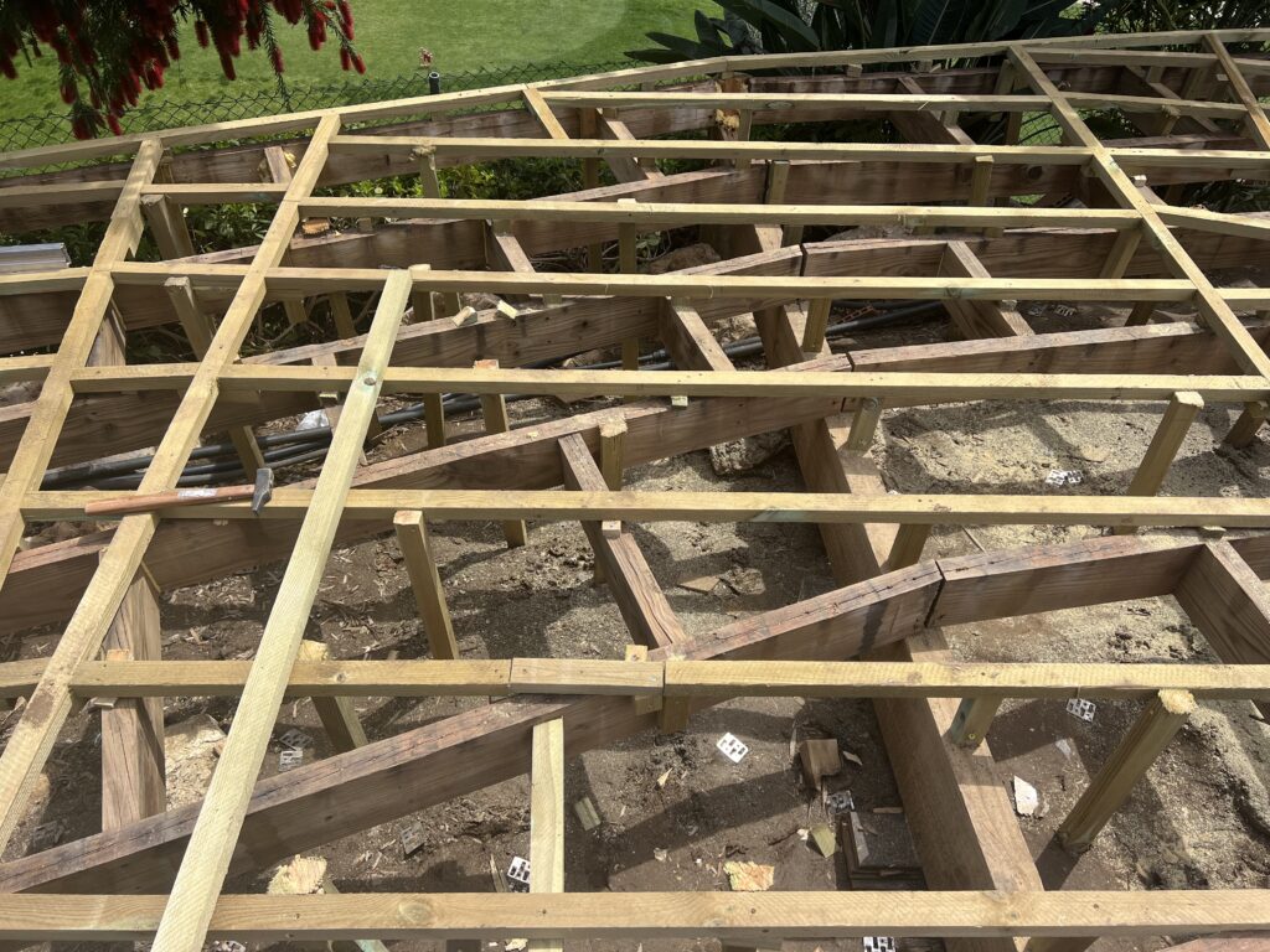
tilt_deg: -45.7
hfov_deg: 67.3
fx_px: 954
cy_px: 476
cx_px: 635
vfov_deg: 53.1
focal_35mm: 26
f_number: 1.5
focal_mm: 5.7
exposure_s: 1/3165
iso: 50
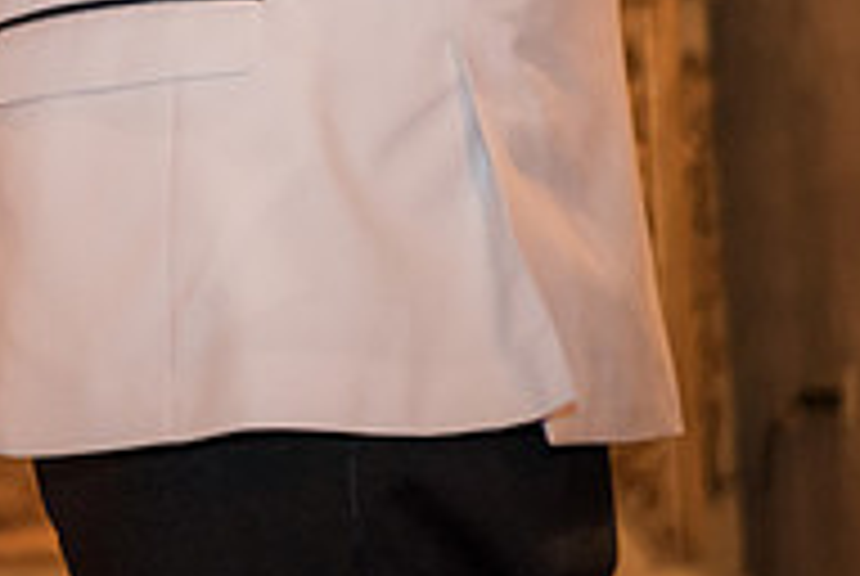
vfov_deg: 7.2
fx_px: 4498
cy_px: -223
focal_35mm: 188
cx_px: -302
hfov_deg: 10.6
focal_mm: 62
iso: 4000
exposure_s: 1/80
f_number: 2.8
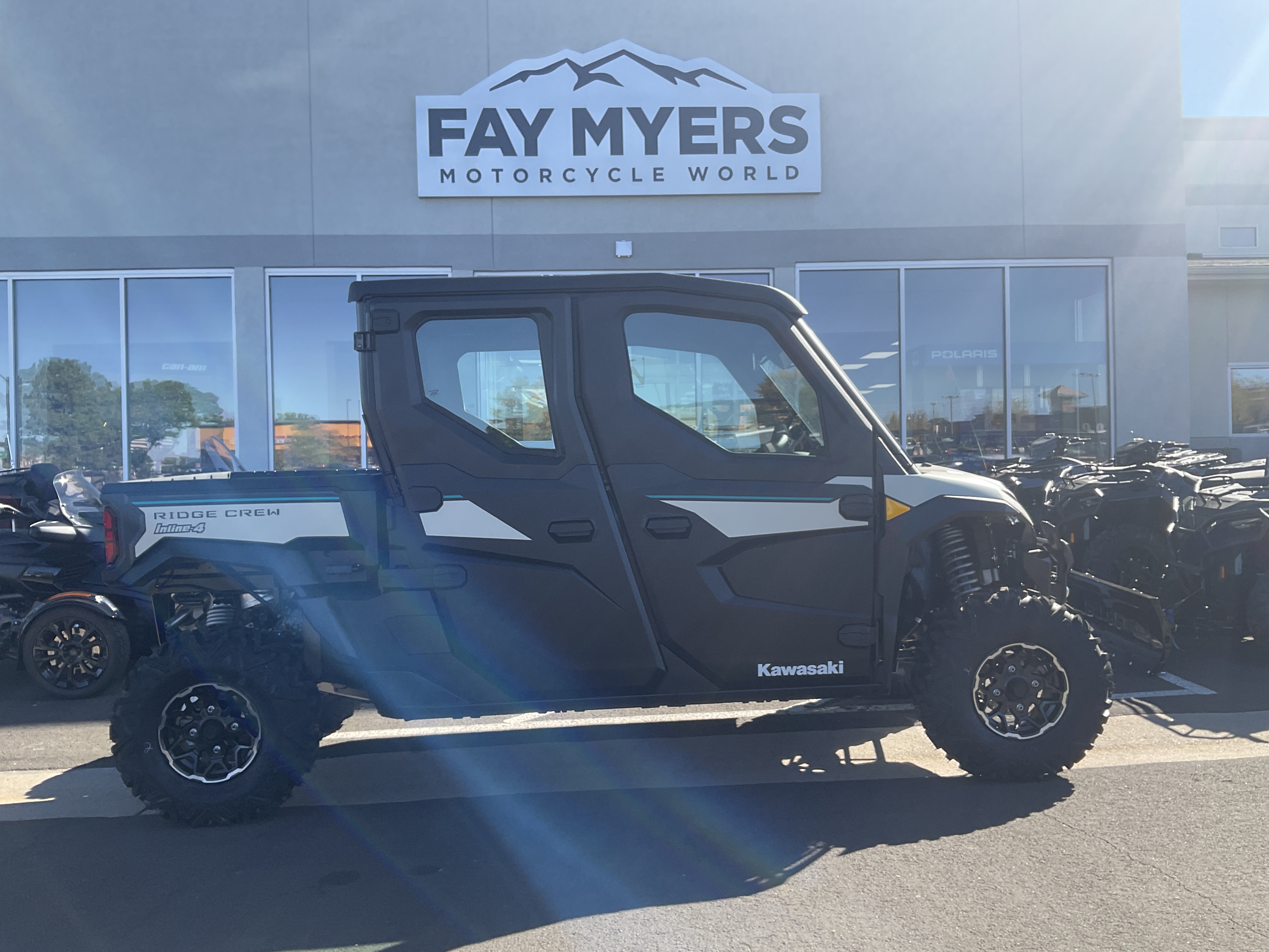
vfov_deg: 48.2
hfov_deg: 61.7
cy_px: 476
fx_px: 1063
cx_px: 634
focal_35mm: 29
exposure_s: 1/574
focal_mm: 3
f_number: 1.8
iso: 16
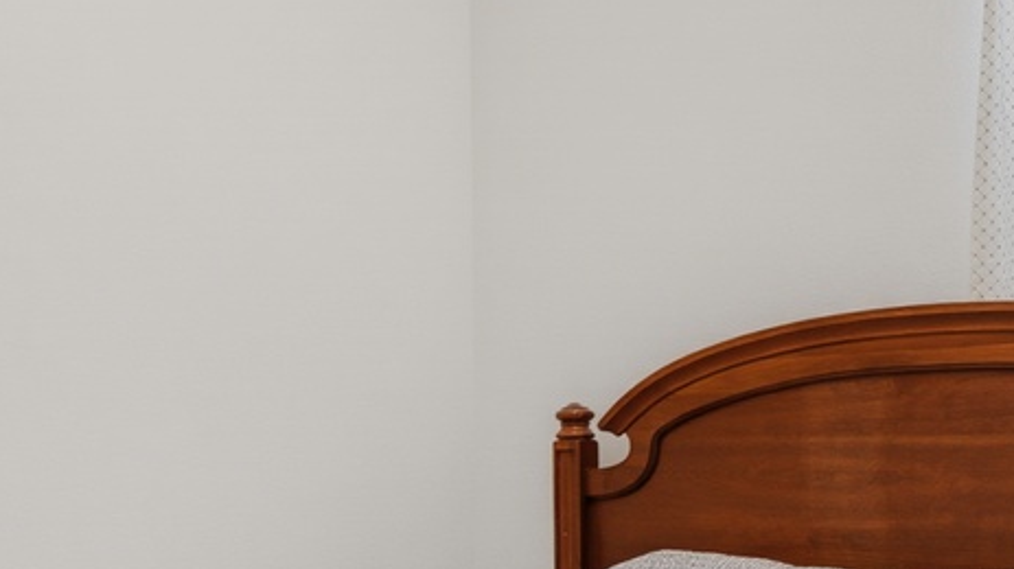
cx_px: 572
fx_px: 1567
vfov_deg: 20.3
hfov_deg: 35.8
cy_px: 488
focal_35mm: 58
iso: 250
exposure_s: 1
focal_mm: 15.9
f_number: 9
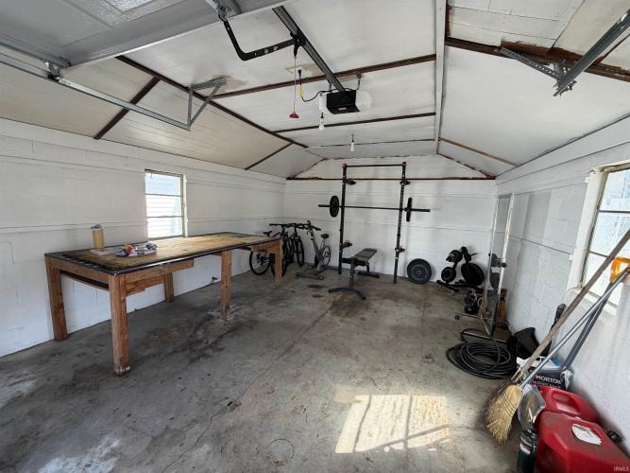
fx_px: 255
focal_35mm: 14
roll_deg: -1.9
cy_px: 236
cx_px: 315
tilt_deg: -7.8
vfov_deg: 85.7
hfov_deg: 102.1
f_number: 2.2
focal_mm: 2.22
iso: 100
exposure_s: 1/121
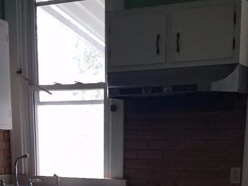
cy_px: 236
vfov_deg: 19.3
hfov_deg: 27.4
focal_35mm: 71
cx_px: 112
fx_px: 509
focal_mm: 4.2
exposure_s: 1/25
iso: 200
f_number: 1.7
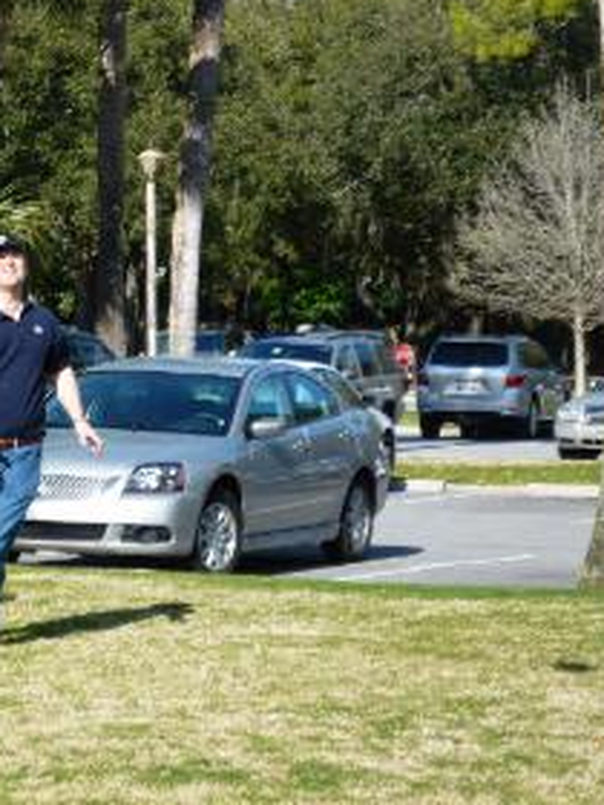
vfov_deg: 12.0
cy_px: 355
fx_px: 3815
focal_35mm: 164
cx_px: -69
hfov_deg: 9.0
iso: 80
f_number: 5.7
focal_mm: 16.3
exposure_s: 1/250
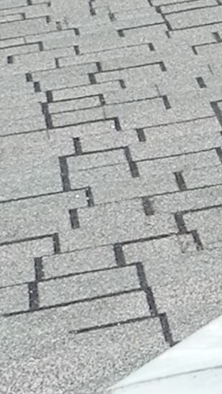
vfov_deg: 11.4
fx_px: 1969
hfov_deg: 6.0
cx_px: 661
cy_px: 22
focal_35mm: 188
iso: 160
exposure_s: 1/362
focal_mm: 4.6
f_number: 7.1
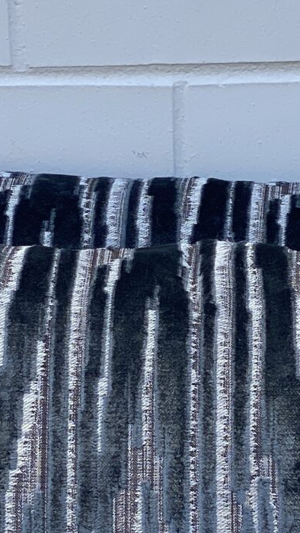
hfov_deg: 5.9
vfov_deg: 10.4
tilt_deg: -15.9
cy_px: 327
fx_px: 2929
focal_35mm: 207
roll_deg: +1.7
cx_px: 198
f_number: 2
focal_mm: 6
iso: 20
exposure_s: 1/347
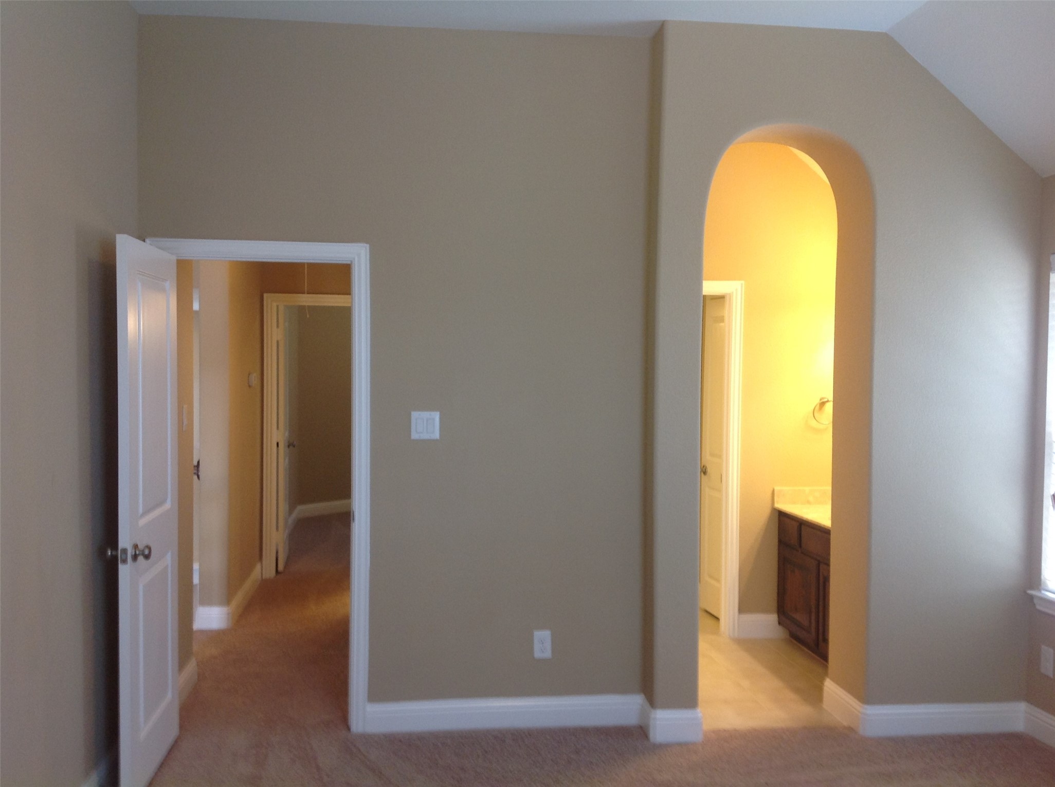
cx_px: 528
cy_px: 394
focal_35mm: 35
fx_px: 1065
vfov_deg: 40.6
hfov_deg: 52.7
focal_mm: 4.28
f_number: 2.4
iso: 64
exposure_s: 1/17
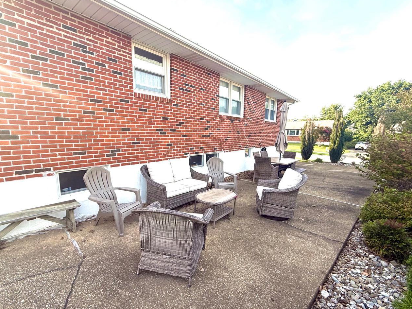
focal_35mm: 16
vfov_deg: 78.1
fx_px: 190
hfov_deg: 94.5
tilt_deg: -6.9
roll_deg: -1.5
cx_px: 202
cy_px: 162
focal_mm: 2.22
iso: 64
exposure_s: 1/319
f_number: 2.2
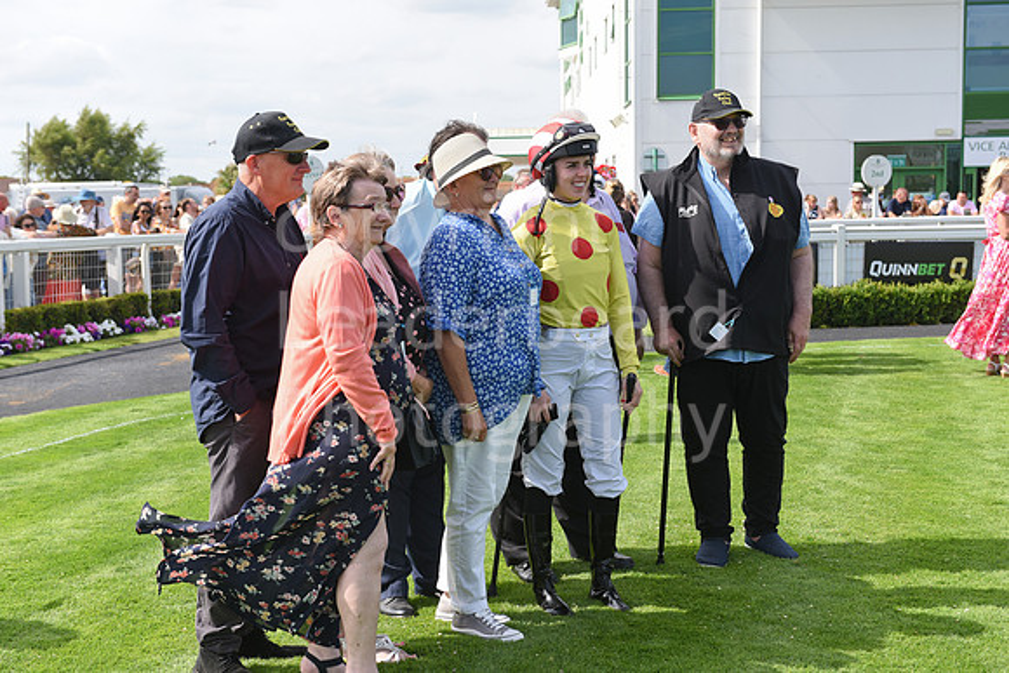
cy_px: 336
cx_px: 504
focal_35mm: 55
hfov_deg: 36.2
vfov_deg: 24.6
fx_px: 1542
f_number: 5.6
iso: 400
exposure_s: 1/1000
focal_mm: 55
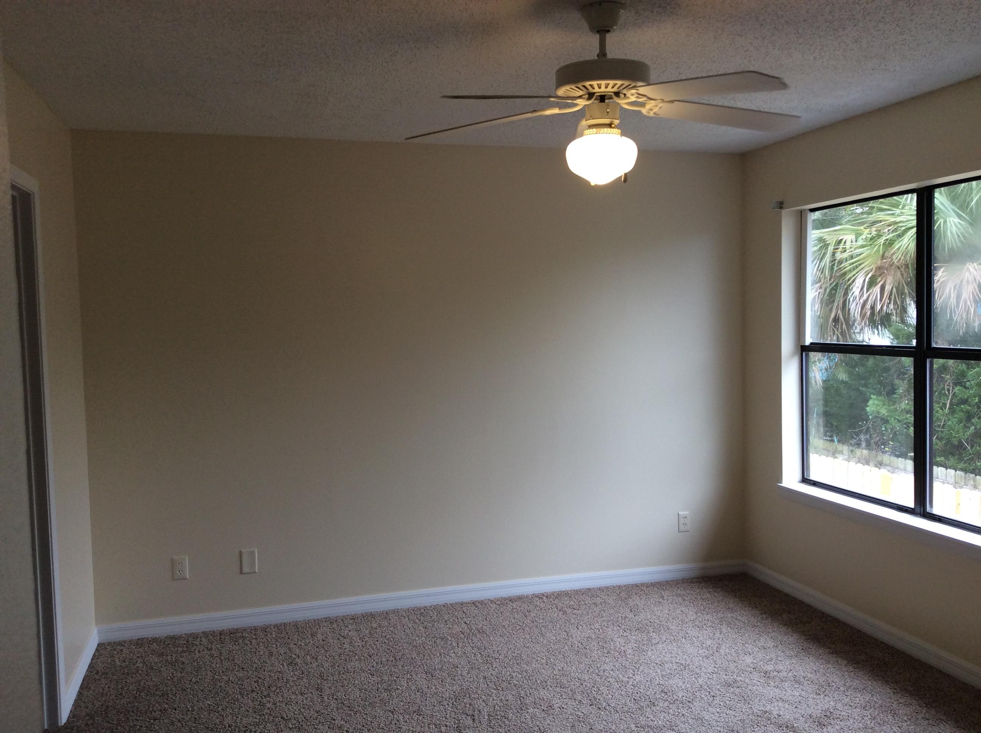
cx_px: 490
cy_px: 366
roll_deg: +1.6
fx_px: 906
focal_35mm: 32
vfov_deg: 44.1
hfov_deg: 56.9
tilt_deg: -4.4
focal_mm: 3.3
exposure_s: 1/60
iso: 50
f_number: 2.4
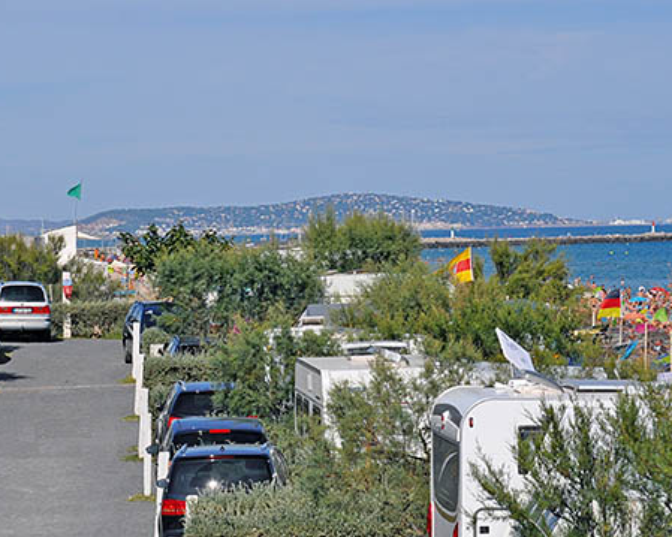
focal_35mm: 155
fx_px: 3081
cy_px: 230
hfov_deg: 12.4
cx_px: 213
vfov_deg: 10.0
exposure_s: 1/500
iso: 200
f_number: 11
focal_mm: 55
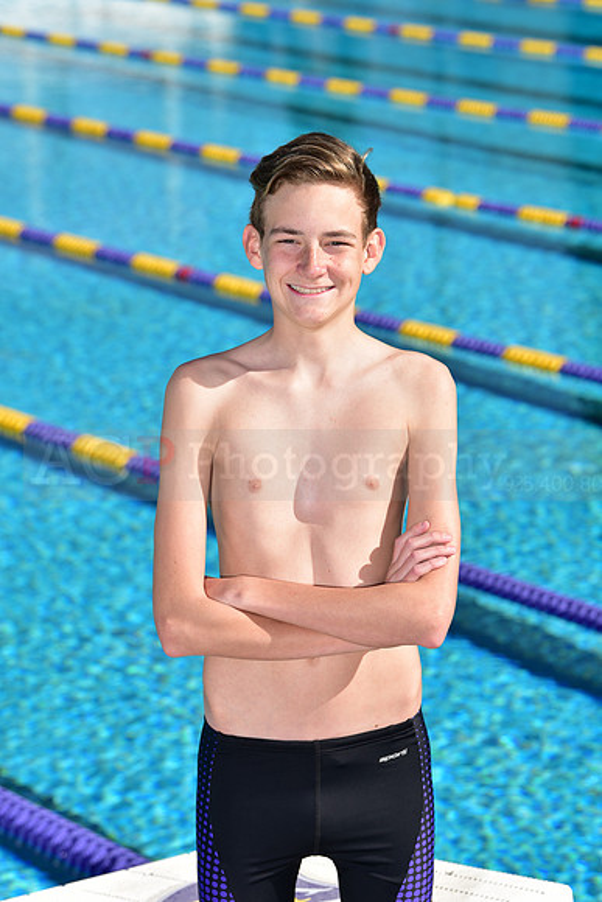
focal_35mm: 135
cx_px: 301
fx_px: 3384
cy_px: 451
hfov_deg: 10.2
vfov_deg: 15.2
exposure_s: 1/250
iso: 64
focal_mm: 135
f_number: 7.1
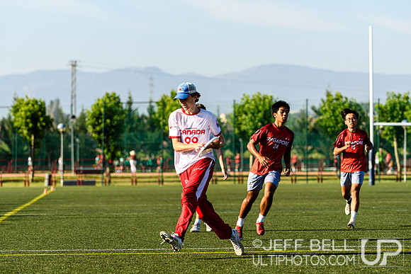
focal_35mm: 165
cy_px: 137
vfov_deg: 8.3
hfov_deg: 12.4
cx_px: 206
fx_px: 1884
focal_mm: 110
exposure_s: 1/1000
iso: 100
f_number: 3.2
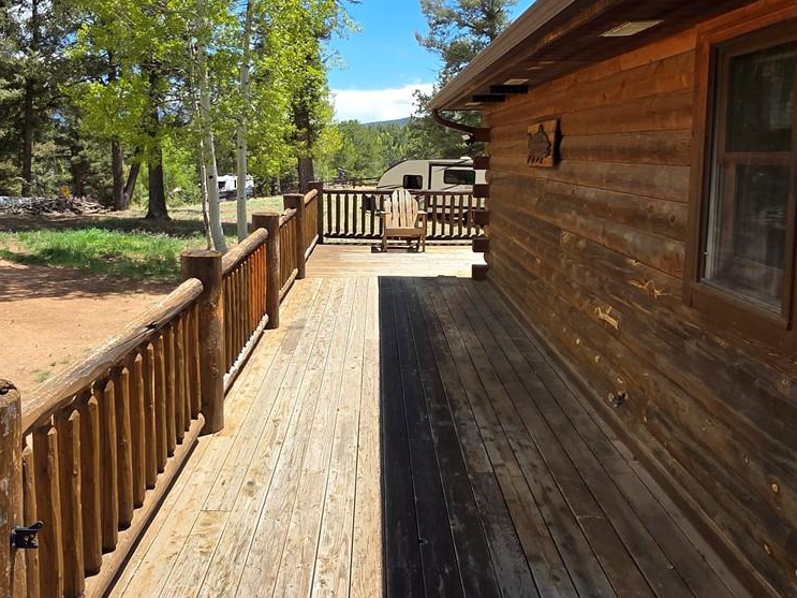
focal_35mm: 28
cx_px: 348
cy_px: 218
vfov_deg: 49.2
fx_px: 645
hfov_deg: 63.2
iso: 40
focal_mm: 2.2
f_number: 1.9
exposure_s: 1/1173
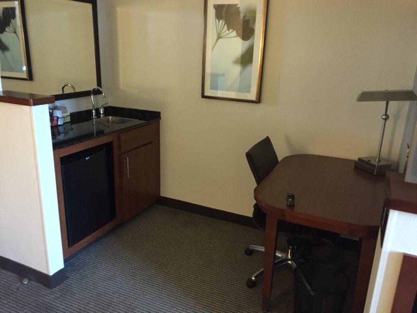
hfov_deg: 61.7
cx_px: 208
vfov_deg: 48.2
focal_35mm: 29
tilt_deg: -16.0
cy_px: 156
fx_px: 349
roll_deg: -0.7
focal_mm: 4.15
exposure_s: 1/15
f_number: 2.2
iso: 250
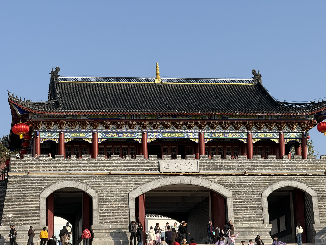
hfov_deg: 16.4
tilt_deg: +10.3
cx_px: 163
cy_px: 122
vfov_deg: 12.3
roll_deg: +0.9
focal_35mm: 120
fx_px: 1130
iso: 64
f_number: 2.8
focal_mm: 15.66
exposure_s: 1/1395
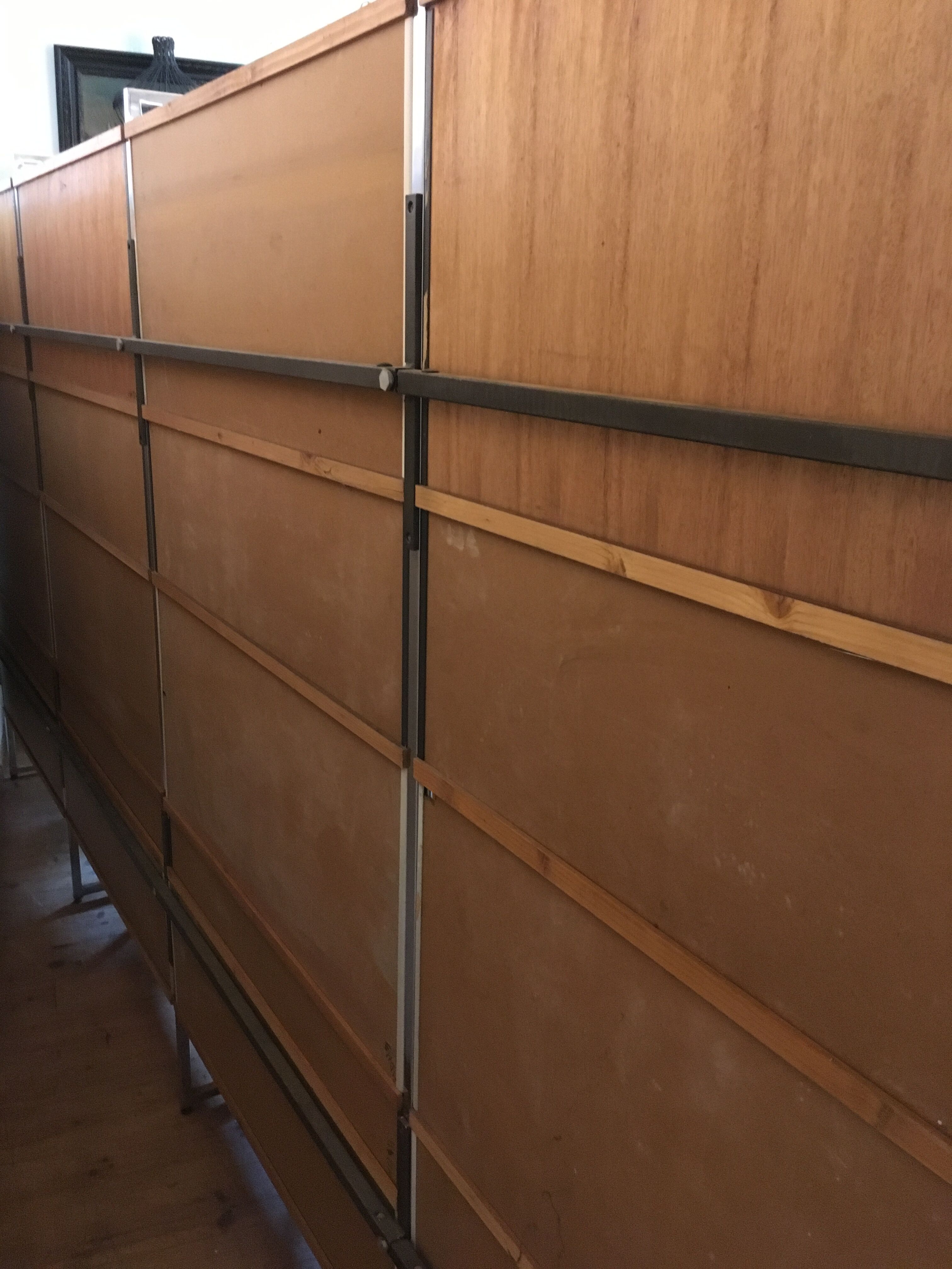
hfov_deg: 48.2
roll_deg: -4.1
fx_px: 1063
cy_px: 634
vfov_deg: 61.7
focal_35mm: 29
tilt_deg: -20.0
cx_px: 476
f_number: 2.2
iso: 320
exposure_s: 1/17
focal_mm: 4.15
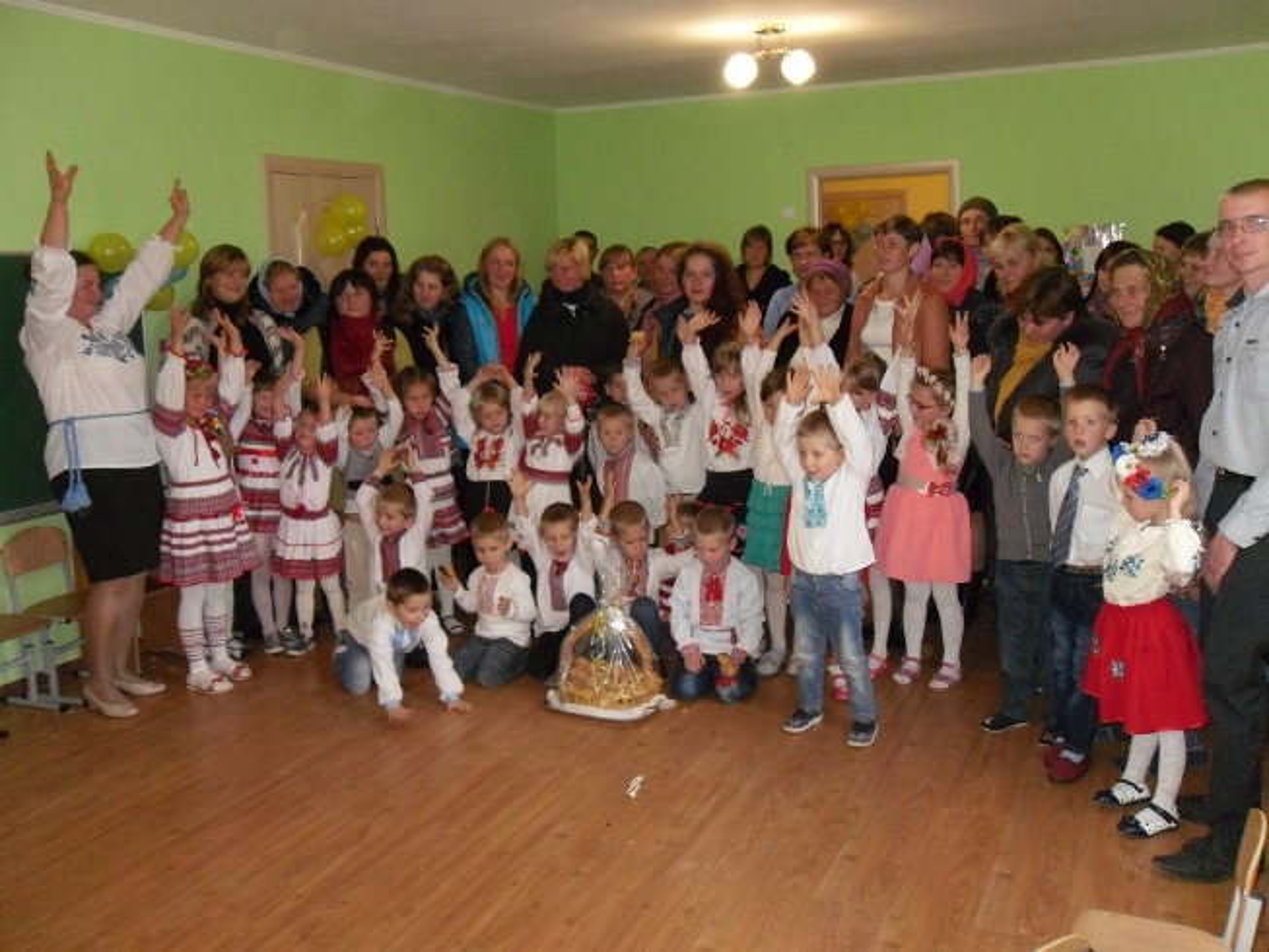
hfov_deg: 52.6
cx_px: 634
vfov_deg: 40.7
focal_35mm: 35
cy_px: 476
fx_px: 1283
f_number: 3.5
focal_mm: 6.3
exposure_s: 1/45
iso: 400
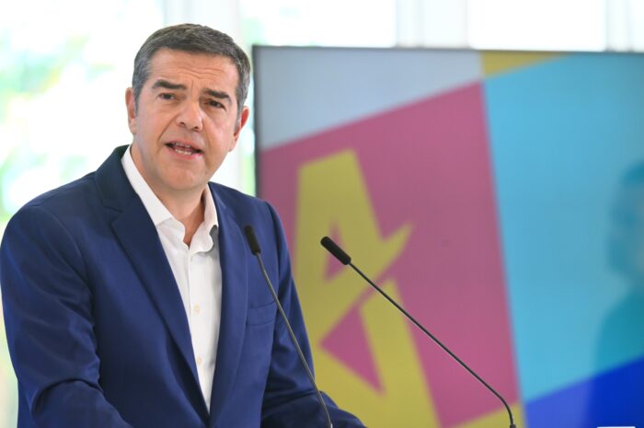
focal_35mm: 450
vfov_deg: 3.0
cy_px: 214
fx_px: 8041
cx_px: 322
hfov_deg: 4.6
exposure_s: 1/80
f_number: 6
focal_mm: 450
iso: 2000
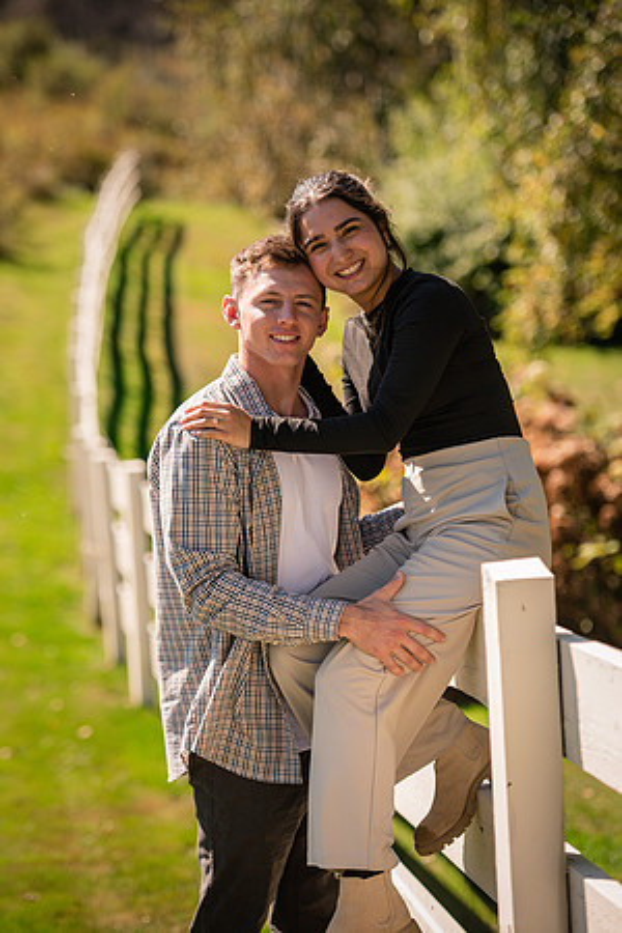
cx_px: 311
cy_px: 466
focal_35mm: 116
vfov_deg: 17.6
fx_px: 3006
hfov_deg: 11.8
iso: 560
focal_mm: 116
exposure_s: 1/4000
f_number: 3.2
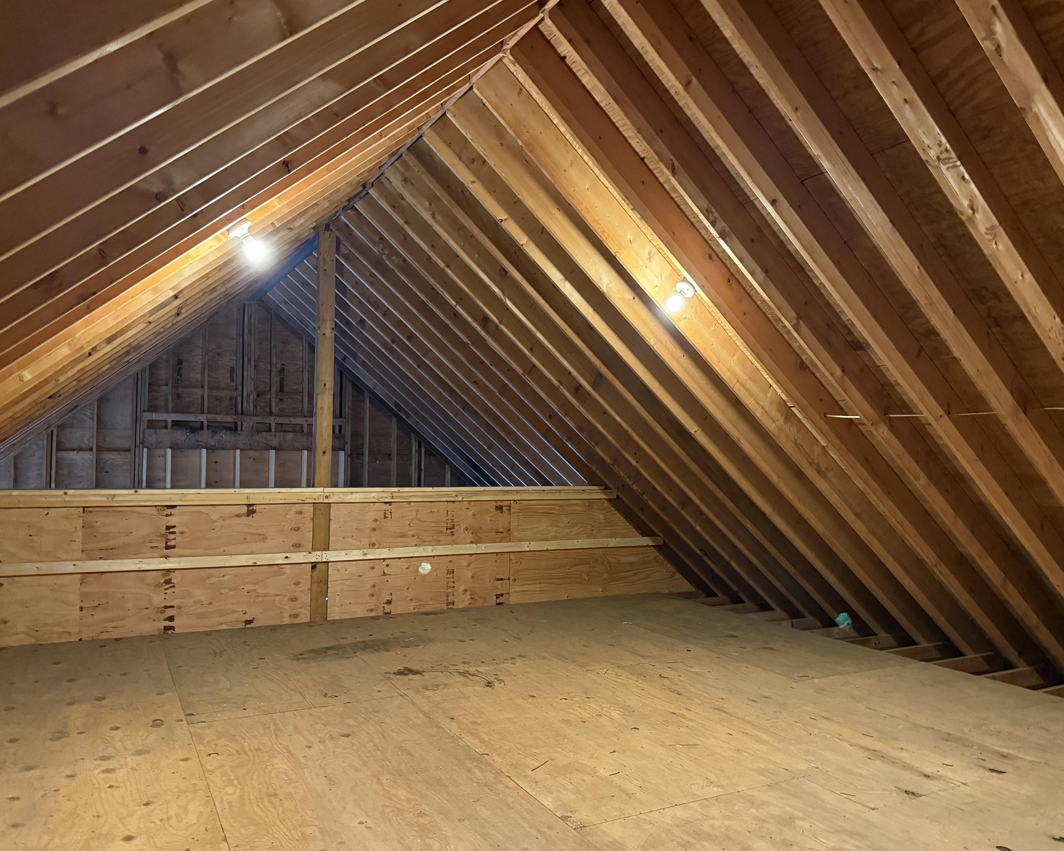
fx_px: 819
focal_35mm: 26
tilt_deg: +2.3
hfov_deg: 66.0
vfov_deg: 54.9
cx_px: 551
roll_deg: -0.8
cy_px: 433
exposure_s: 1/30
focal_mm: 6.76
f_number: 1.78
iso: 1000
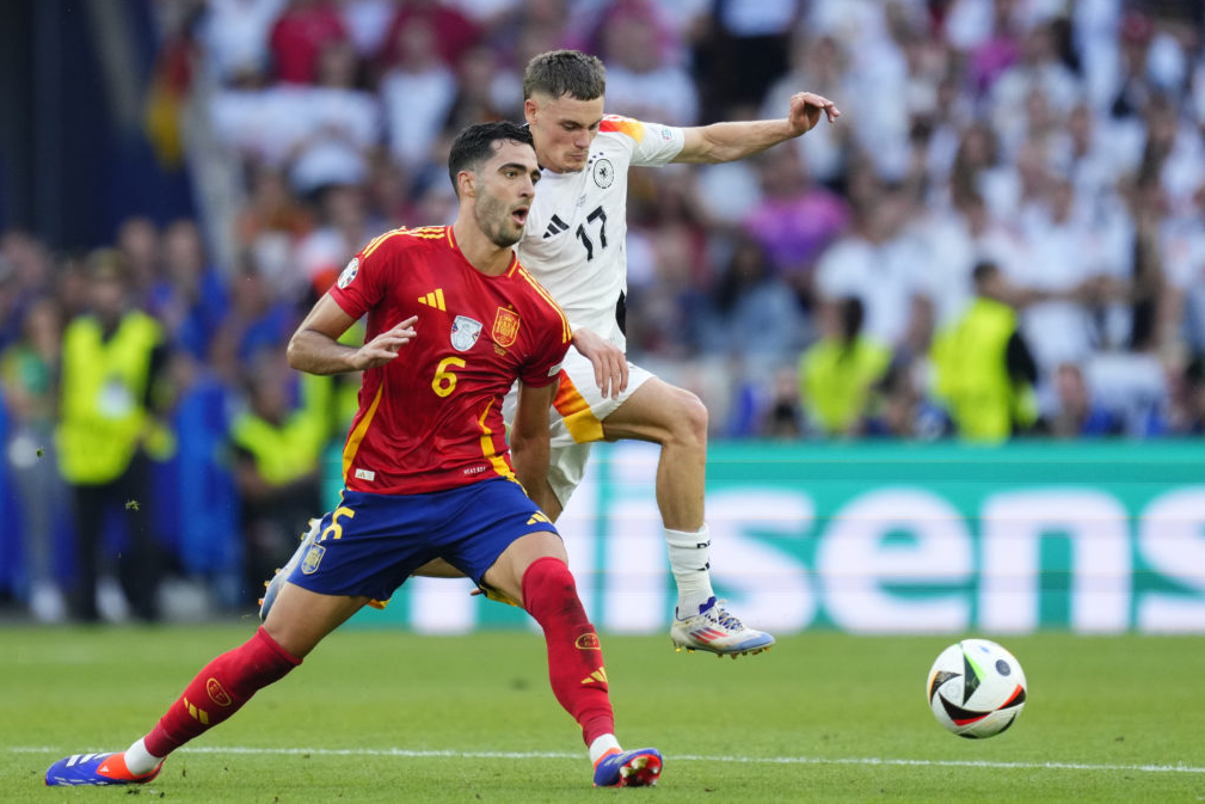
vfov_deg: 3.4
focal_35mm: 406
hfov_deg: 5.1
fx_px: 13591
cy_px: 403
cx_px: 600
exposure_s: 1/2000
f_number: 2.8
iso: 1600
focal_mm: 400
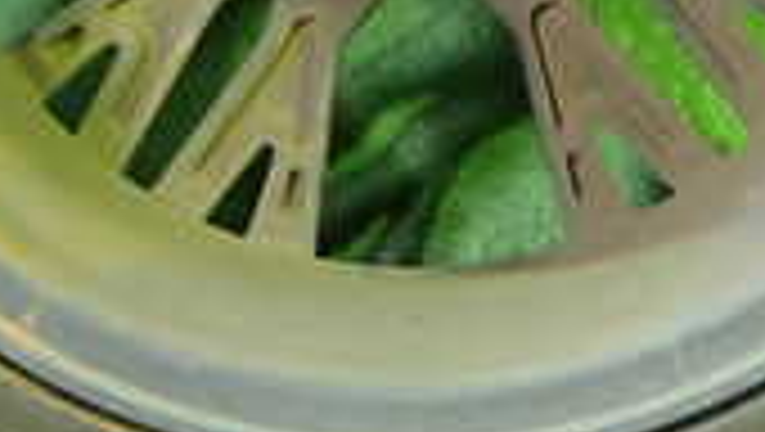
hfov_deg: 22.2
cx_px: 369
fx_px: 1949
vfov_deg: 12.0
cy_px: -256
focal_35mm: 96
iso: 500
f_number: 2
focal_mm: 4.5
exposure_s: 1/30
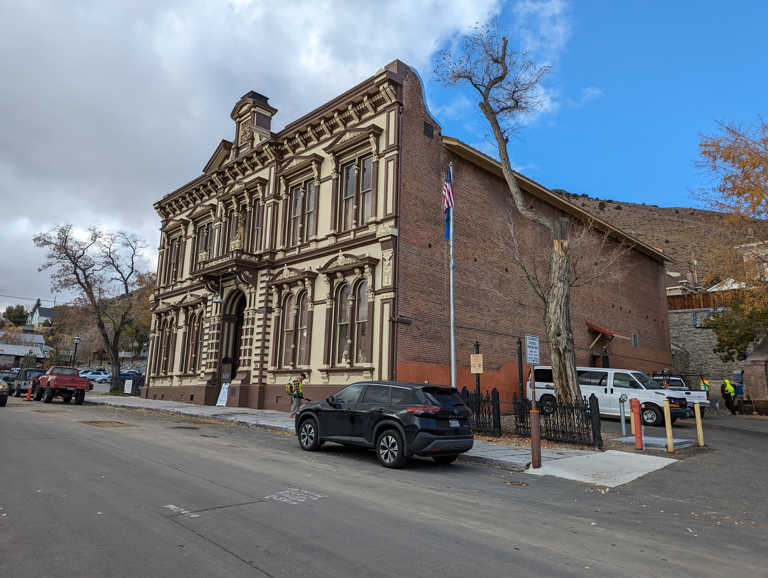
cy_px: 289
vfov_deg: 56.9
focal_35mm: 24
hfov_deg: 71.5
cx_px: 384
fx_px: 533
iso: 44
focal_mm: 6.81
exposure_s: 1/1133
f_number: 1.85
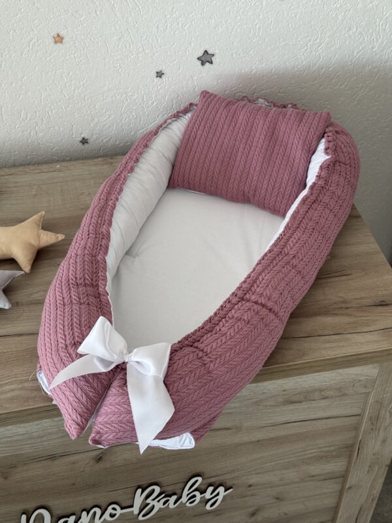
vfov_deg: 39.7
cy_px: 262
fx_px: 725
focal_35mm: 48
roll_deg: -0.8
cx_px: 196
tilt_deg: -43.5
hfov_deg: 30.3
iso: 64
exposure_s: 1/121
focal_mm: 6.76
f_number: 1.78
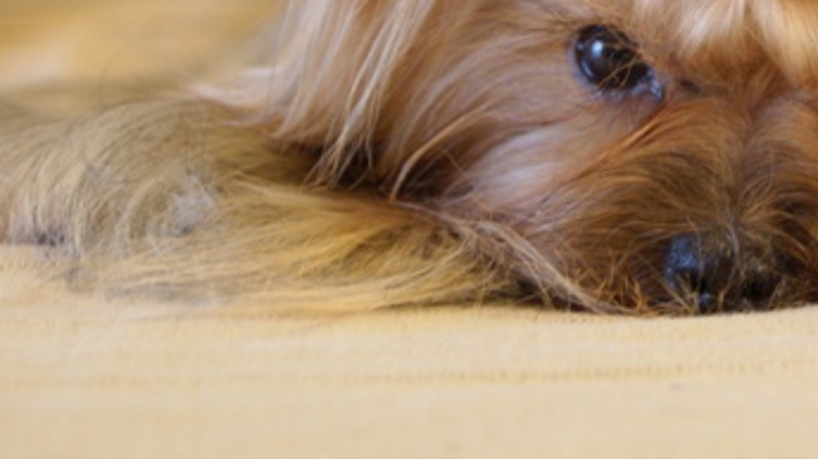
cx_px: 723
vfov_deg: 10.2
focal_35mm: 117
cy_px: -38
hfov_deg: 18.1
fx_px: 2536
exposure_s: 1/15
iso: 400
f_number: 5.6
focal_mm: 40
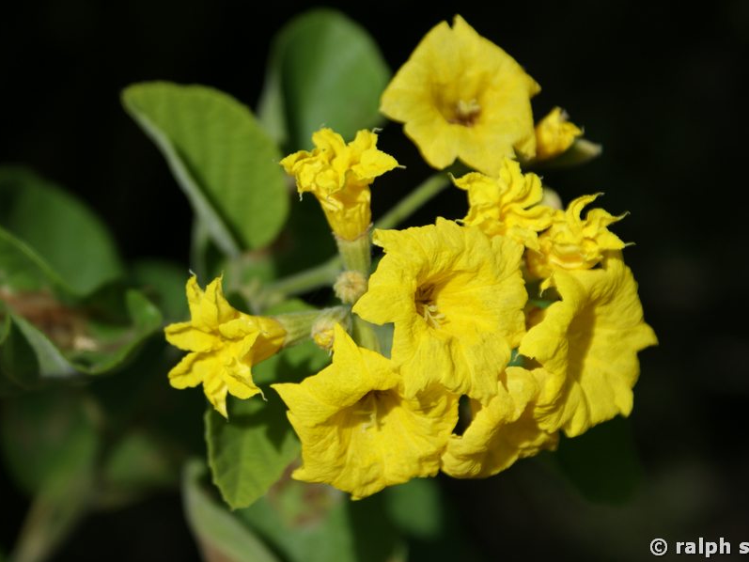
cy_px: 281
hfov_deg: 17.3
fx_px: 2467
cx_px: 416
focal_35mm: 114
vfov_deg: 13.0
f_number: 6.3
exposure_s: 1/500
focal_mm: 70
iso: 100
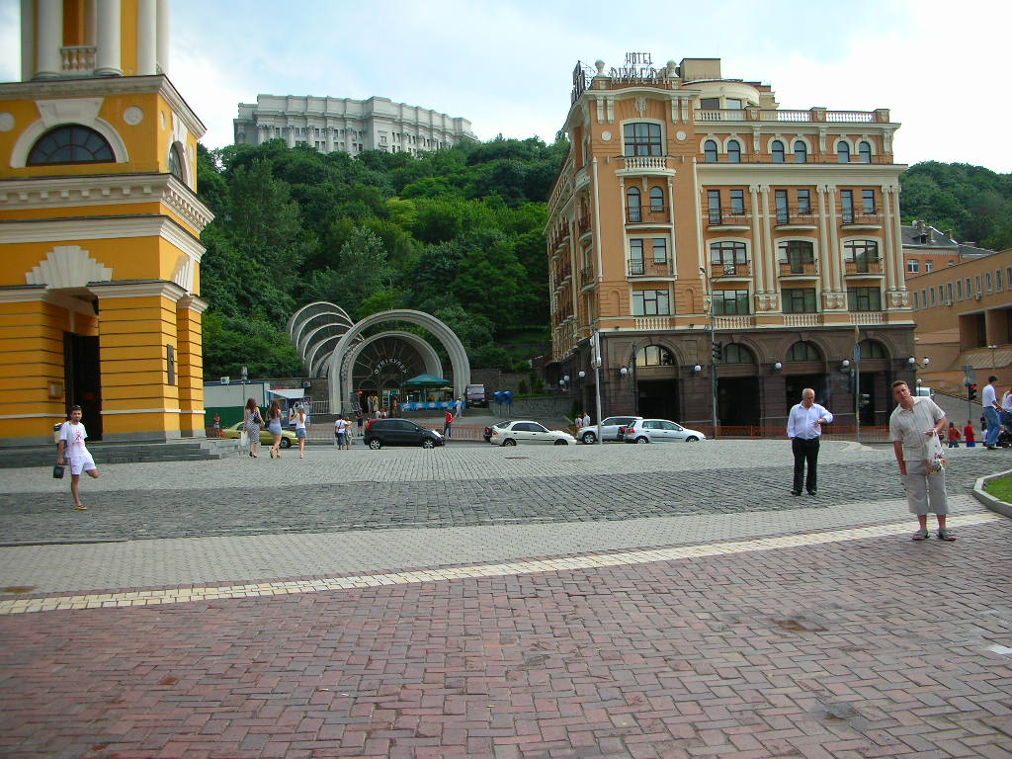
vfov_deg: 40.7
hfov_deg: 52.6
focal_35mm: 35
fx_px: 1023
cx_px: 506
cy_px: 380
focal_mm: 5.8
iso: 50
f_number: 3
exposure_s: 1/136
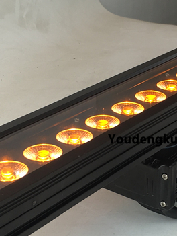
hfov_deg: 16.7
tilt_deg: -25.6
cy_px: 139
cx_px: 143
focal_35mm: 88
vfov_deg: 22.2
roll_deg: -3.7
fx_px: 599
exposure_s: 1/50
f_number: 2.2
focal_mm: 4.15
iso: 25
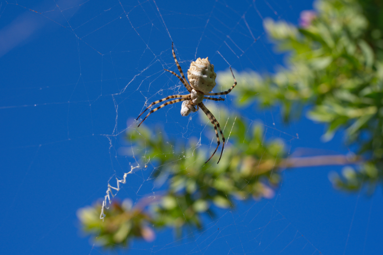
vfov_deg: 27.0
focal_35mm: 50
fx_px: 532
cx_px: 192
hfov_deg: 39.6
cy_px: 128
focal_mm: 50
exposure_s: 1/1250
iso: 320
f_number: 5
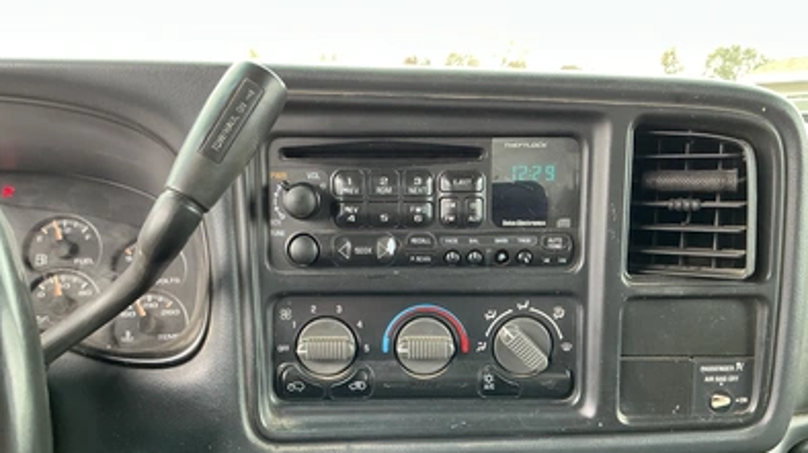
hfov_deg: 62.7
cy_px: 283
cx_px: 408
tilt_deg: -10.7
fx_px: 664
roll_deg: +0.2
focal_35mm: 31
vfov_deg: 37.5
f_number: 1.8
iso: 160
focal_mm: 3
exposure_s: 1/60
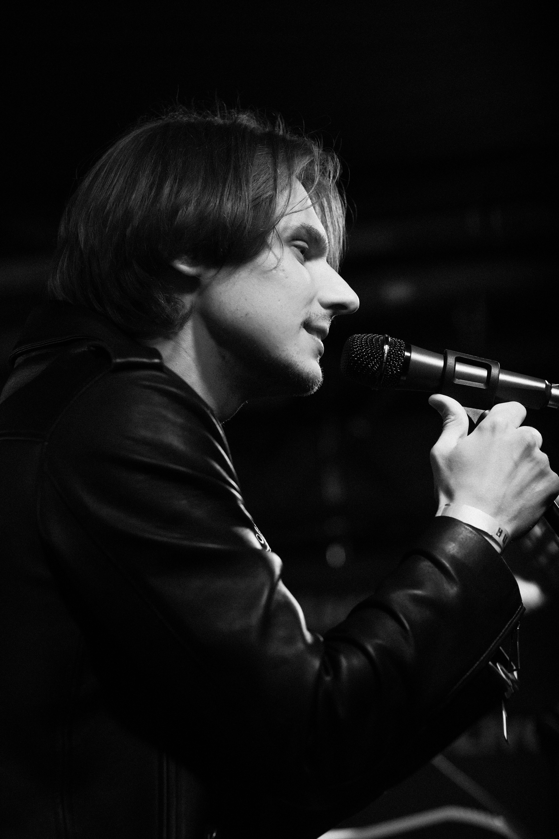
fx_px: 2632
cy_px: 420
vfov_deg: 18.1
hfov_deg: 12.1
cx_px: 280
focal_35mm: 113
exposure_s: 1/180
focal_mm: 75
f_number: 2.2
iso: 640
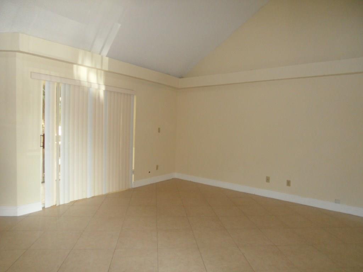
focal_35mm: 21
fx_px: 220
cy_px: 136
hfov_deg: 79.0
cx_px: 182
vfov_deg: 63.4
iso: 160
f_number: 3.4
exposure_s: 1/30
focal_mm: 3.6
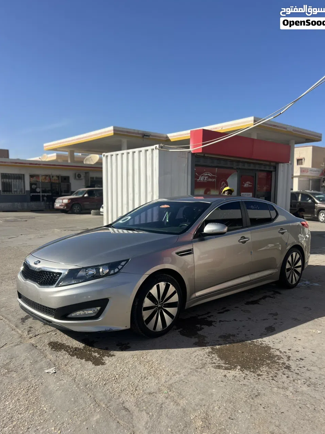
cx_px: 163
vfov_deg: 63.4
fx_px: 351
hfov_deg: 49.7
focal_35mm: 28
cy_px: 230
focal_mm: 5.7
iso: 50
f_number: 1.5
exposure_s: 1/4274
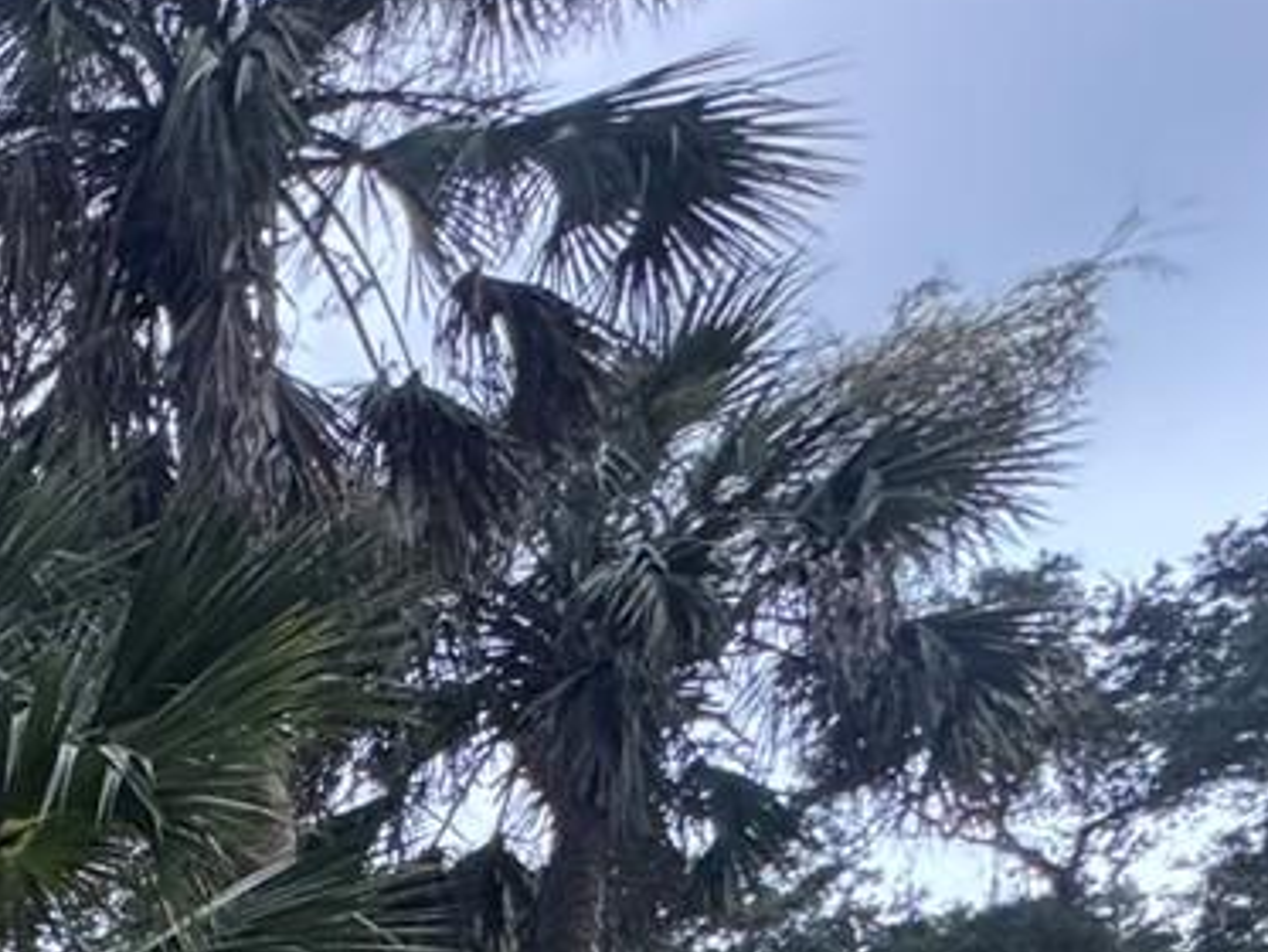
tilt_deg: +6.1
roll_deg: -1.7
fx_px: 2199
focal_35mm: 60
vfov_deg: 18.4
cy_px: 1771
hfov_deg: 18.8
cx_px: -1309
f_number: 2.2
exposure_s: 1/99
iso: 250
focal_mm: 2.22
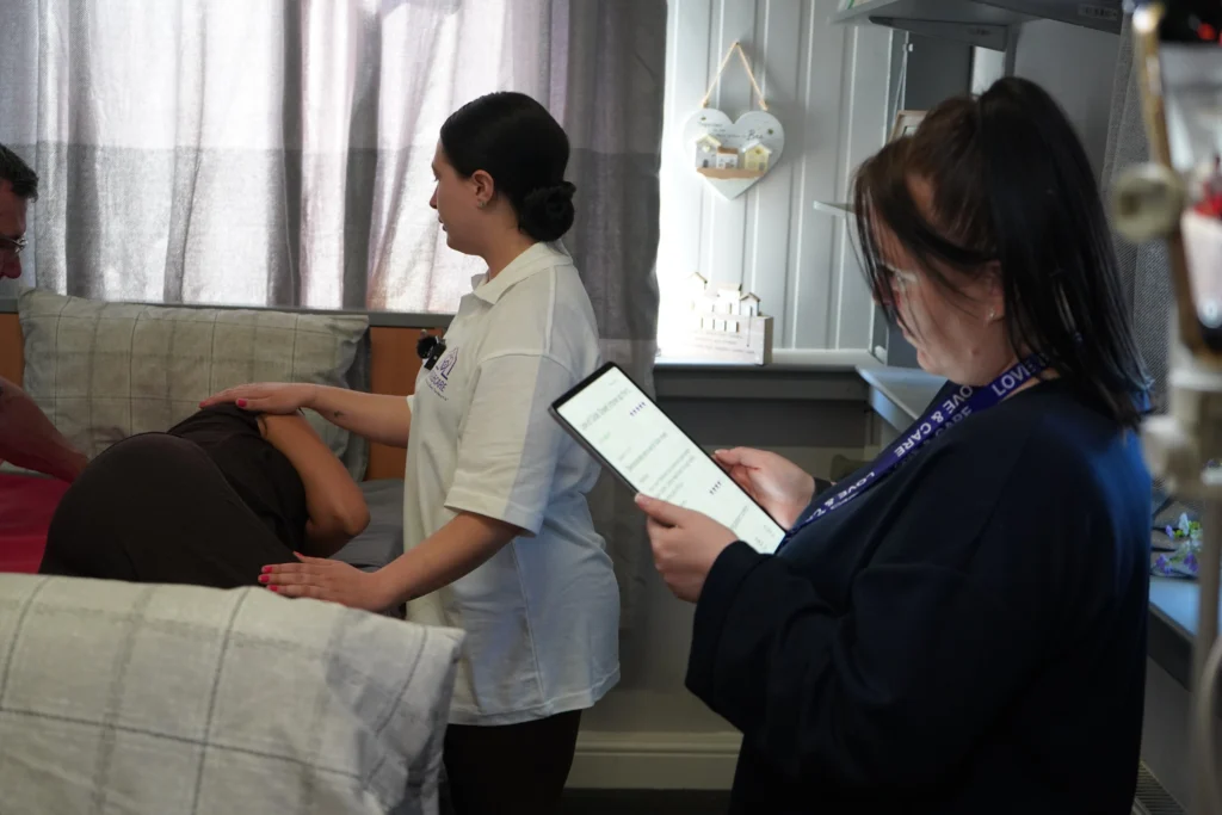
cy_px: 408
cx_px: 611
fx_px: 1562
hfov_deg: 42.7
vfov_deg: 29.3
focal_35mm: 46
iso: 4000
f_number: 4.5
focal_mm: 46
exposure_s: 1/160
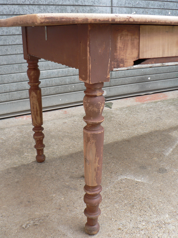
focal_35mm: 36
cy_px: 119
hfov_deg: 39.7
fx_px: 247
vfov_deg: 51.4
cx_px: 89
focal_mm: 6
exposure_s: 1/160
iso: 80
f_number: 2.8
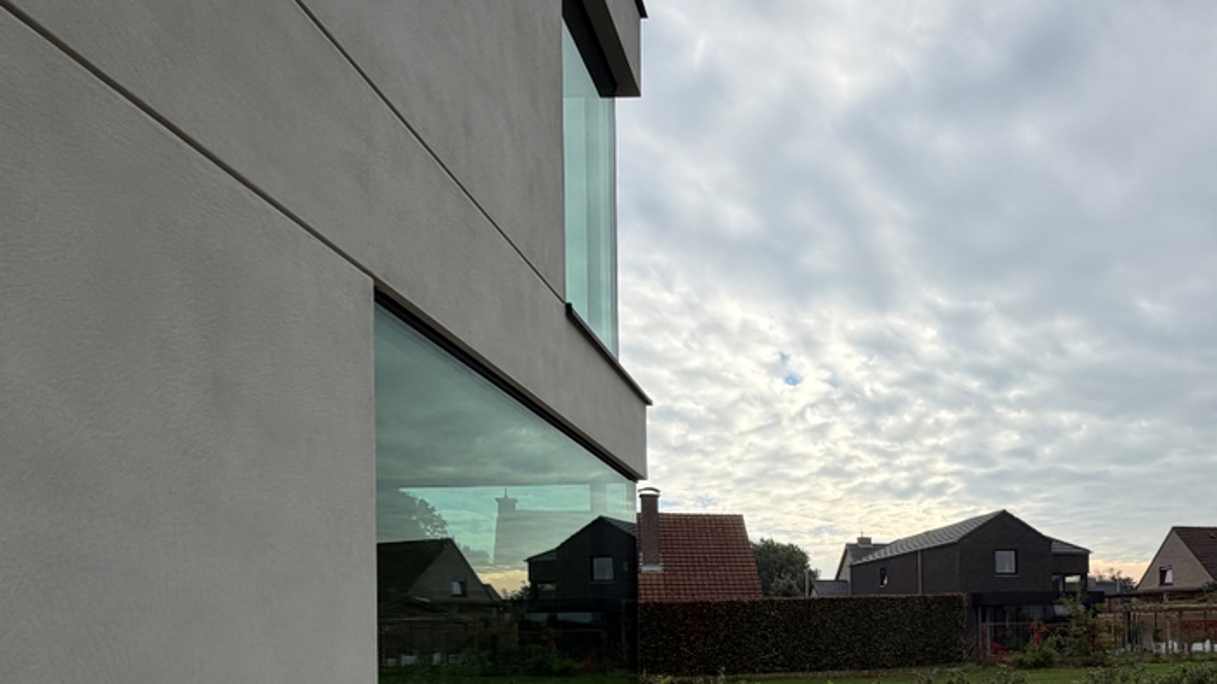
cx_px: 837
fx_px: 839
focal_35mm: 26
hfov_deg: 69.3
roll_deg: +1.3
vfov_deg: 41.1
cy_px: 611
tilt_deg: +0.7
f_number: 2.2
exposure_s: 1/770
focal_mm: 2.22
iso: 25
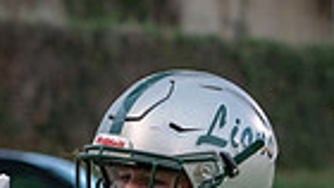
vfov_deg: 2.8
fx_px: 3855
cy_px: 453
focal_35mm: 435
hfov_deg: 5.0
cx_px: 67
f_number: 5.6
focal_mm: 100
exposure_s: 1/1250
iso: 2500
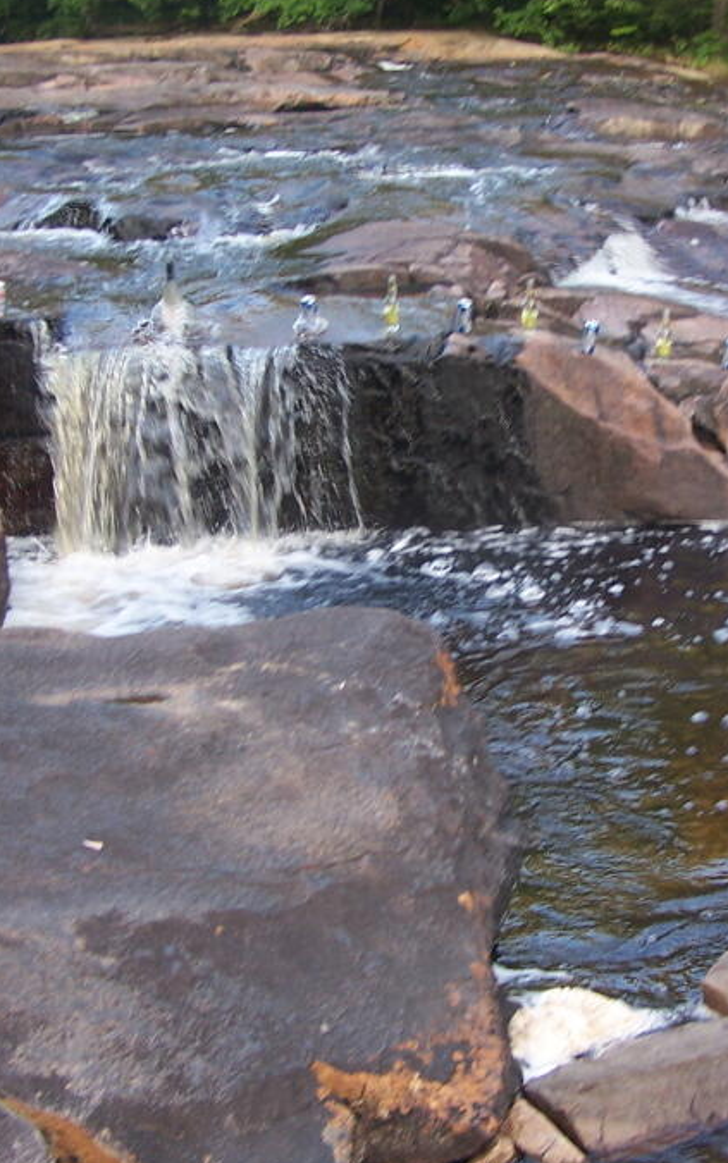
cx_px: 513
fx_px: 1935
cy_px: 538
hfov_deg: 21.2
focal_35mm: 61
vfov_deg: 33.5
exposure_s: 1/40
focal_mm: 6.3
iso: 80
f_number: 2.8
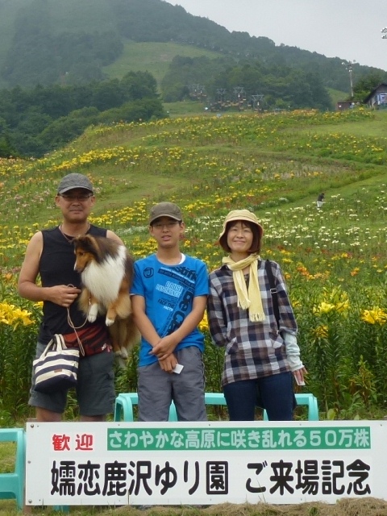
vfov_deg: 42.1
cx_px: 194
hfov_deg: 32.2
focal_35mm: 45
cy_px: 258
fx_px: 671
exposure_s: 1/400
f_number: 4
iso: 100
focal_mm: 8
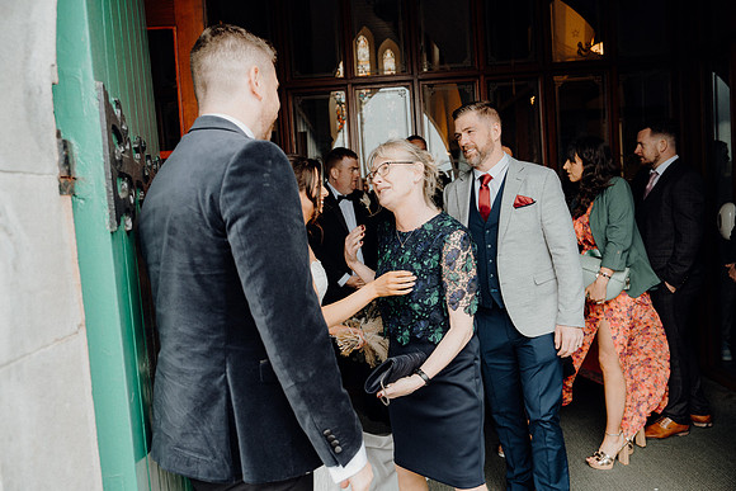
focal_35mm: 29
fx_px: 593
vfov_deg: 45.0
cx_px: 368
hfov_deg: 63.6
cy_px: 246
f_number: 3.5
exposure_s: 1/200
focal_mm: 29
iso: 320
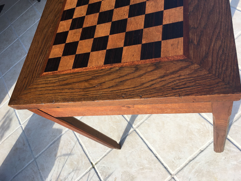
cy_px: 90
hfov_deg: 61.7
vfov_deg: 48.2
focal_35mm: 29
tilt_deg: -53.4
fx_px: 202
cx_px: 120
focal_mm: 4.15
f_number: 2.2
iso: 25
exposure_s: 1/475
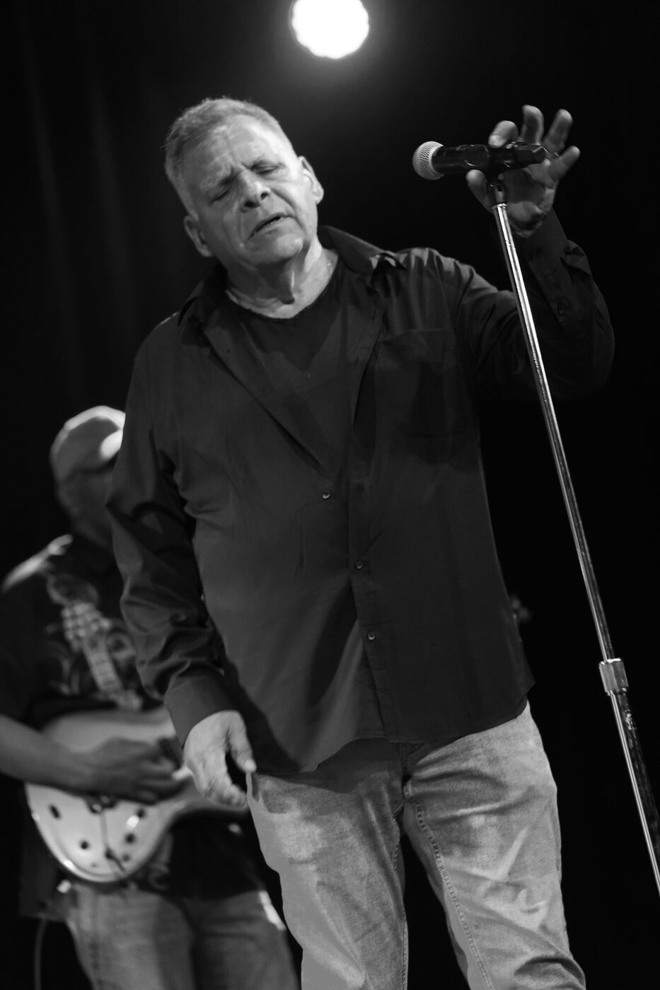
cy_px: 495
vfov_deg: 15.5
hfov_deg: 10.4
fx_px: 3631
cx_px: 330
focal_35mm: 132
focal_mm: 132
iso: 4000
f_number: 2.8
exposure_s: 1/160
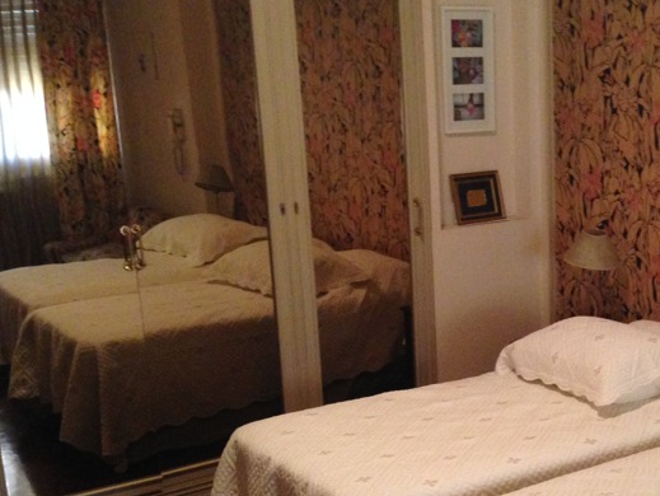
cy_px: 384
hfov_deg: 30.9
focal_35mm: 61
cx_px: 529
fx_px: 1164
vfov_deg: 23.8
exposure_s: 1/17
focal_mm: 4.12
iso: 400
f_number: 2.4
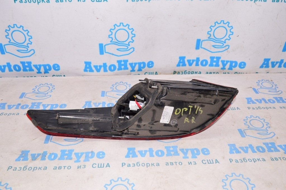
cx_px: 143
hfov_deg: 59.5
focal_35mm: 32
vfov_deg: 41.6
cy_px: 95
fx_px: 250
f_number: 8
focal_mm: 21
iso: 1600
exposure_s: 1/200
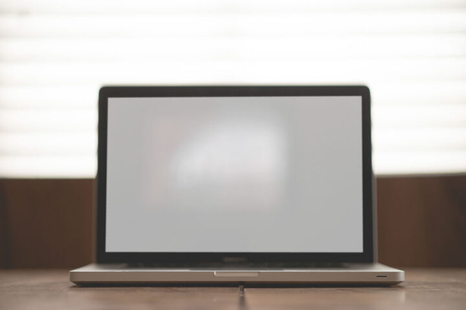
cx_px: 233
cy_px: 155
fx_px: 1100
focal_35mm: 85
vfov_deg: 16.1
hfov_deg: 23.9
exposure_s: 1/500
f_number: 1.8
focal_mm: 85
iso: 400
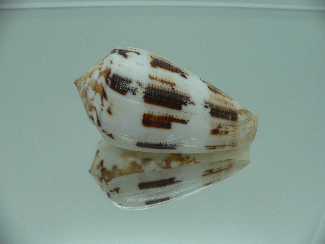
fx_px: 329
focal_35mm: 35
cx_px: 162
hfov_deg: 52.6
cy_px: 122
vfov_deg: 40.7
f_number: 2.8
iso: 80
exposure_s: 1/60
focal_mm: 4.6
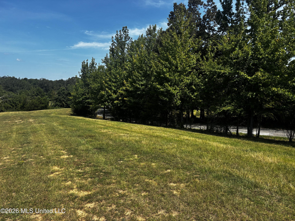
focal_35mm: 26
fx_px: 222
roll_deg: +0.5
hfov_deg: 67.3
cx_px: 148
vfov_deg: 53.1
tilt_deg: -6.6
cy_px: 110
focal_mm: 5.96
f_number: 1.6
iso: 50
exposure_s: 1/2105
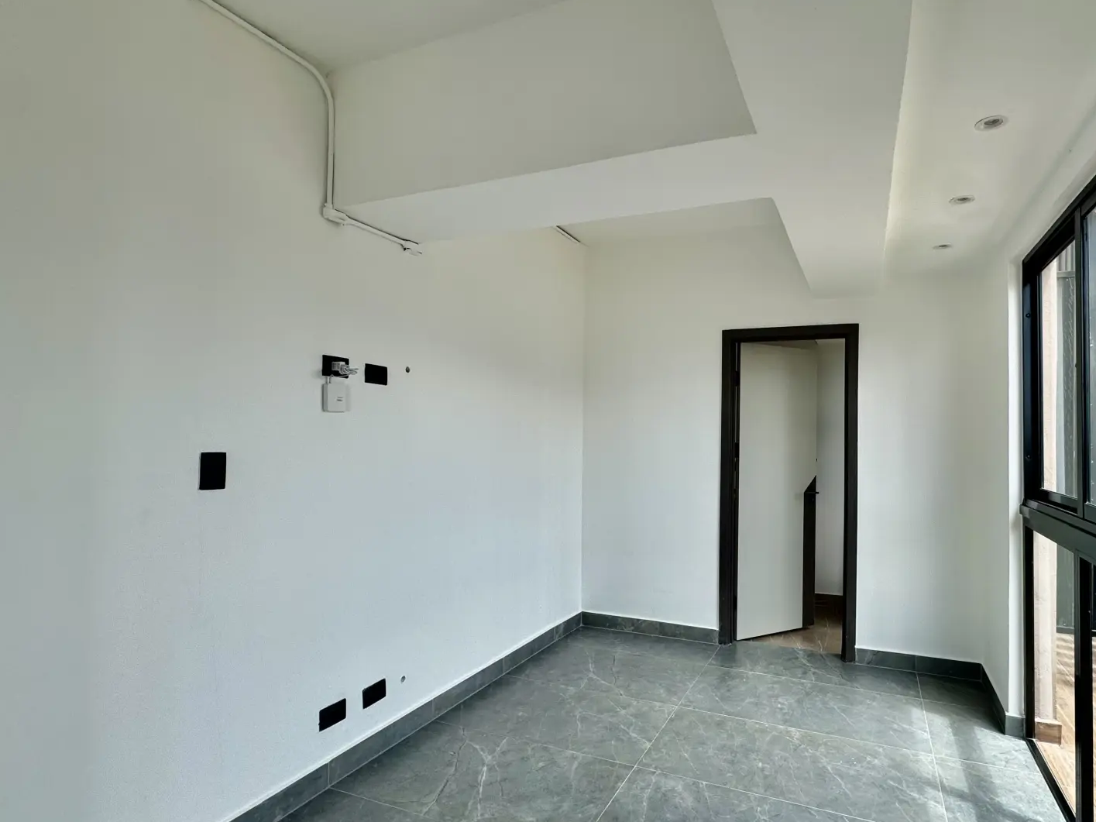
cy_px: 428
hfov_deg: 84.0
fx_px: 602
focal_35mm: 19
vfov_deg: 68.6
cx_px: 638
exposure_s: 1/433
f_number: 2.2
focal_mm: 2.22
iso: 40
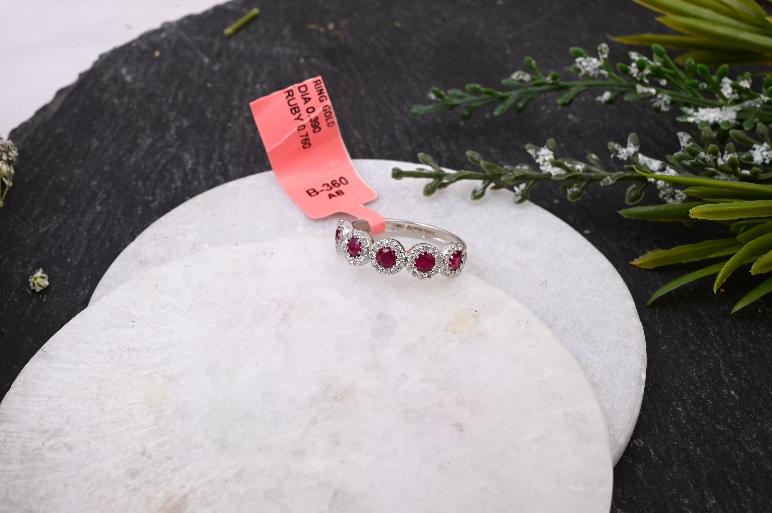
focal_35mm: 70
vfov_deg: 19.4
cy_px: 256
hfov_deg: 28.9
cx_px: 386
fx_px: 1500
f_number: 20
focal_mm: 70
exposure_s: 1/80
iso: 640
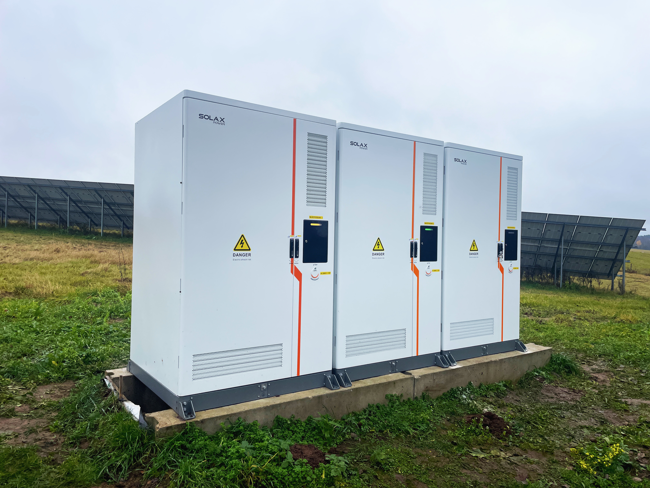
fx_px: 488
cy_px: 244
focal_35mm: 26
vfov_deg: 53.1
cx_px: 325
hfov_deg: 67.3
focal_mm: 4.2
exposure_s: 1/924
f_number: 1.6
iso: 32
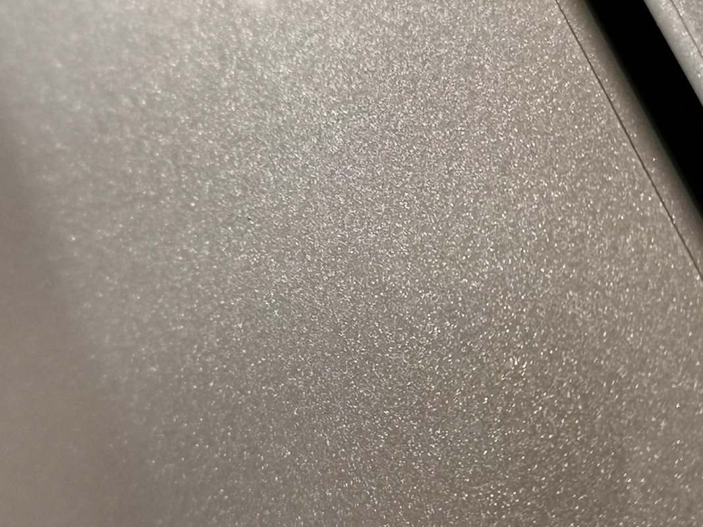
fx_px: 1645
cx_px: 352
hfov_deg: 24.1
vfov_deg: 18.2
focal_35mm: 81
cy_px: 264
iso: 1250
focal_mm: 3.95
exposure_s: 1/25
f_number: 1.8
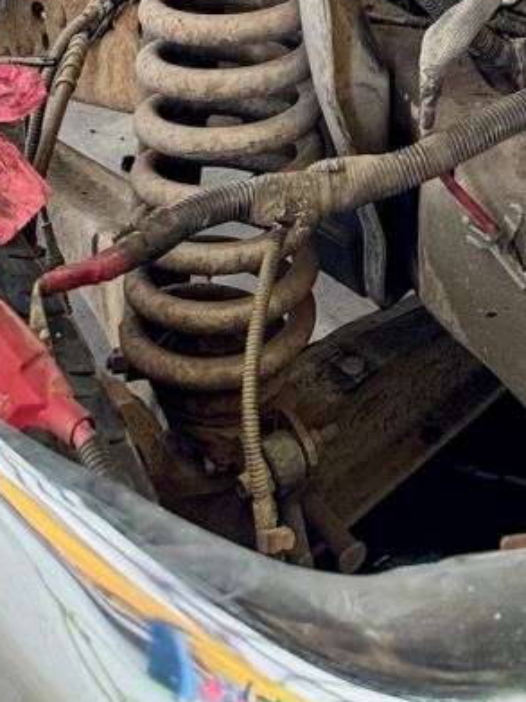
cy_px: -678
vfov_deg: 16.2
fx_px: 1926
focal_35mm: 95
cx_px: 447
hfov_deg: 15.4
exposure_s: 1/121
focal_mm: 6.76
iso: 160
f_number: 1.78
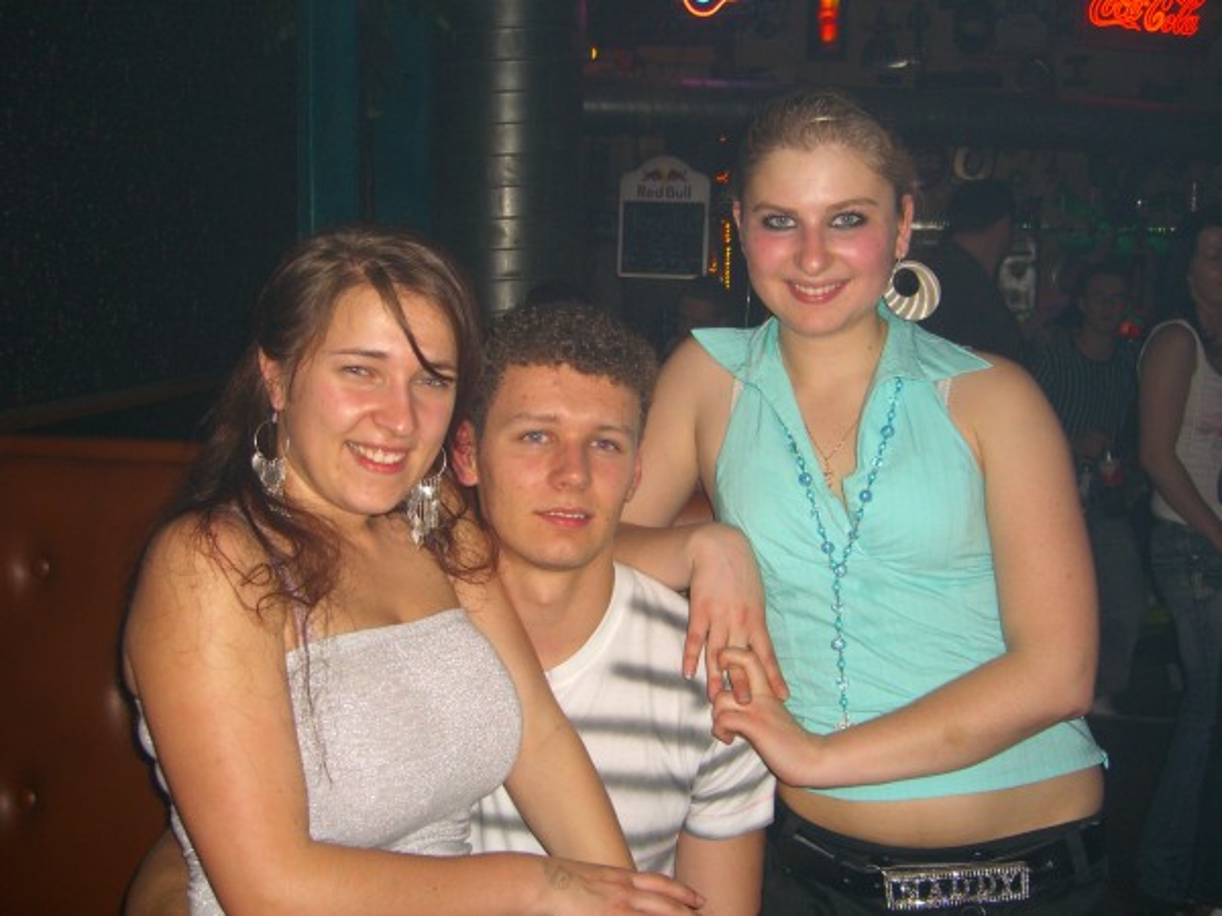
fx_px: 1341
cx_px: 611
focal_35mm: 38
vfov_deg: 37.7
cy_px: 458
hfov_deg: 49.0
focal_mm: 7.9
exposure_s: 1/60
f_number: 2.8
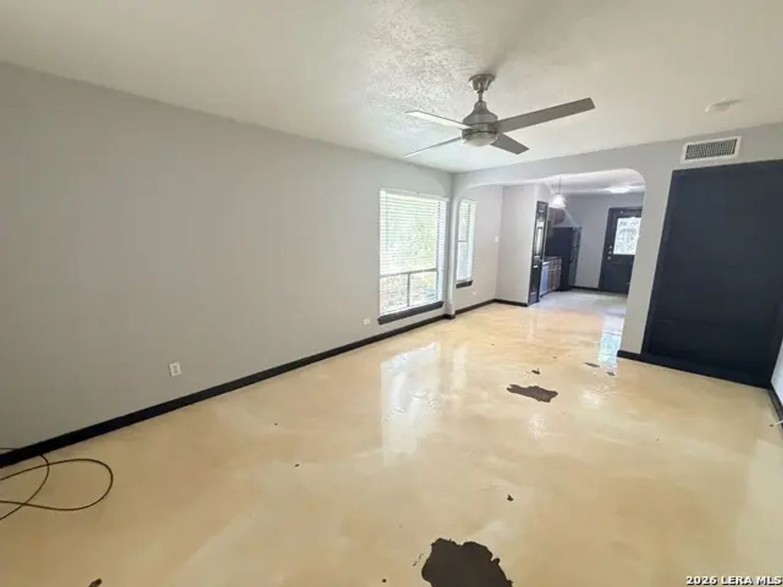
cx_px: 392
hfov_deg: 102.1
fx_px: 317
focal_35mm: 14
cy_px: 294
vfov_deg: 85.7
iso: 640
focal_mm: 2.22
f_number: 2.2
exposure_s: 1/60
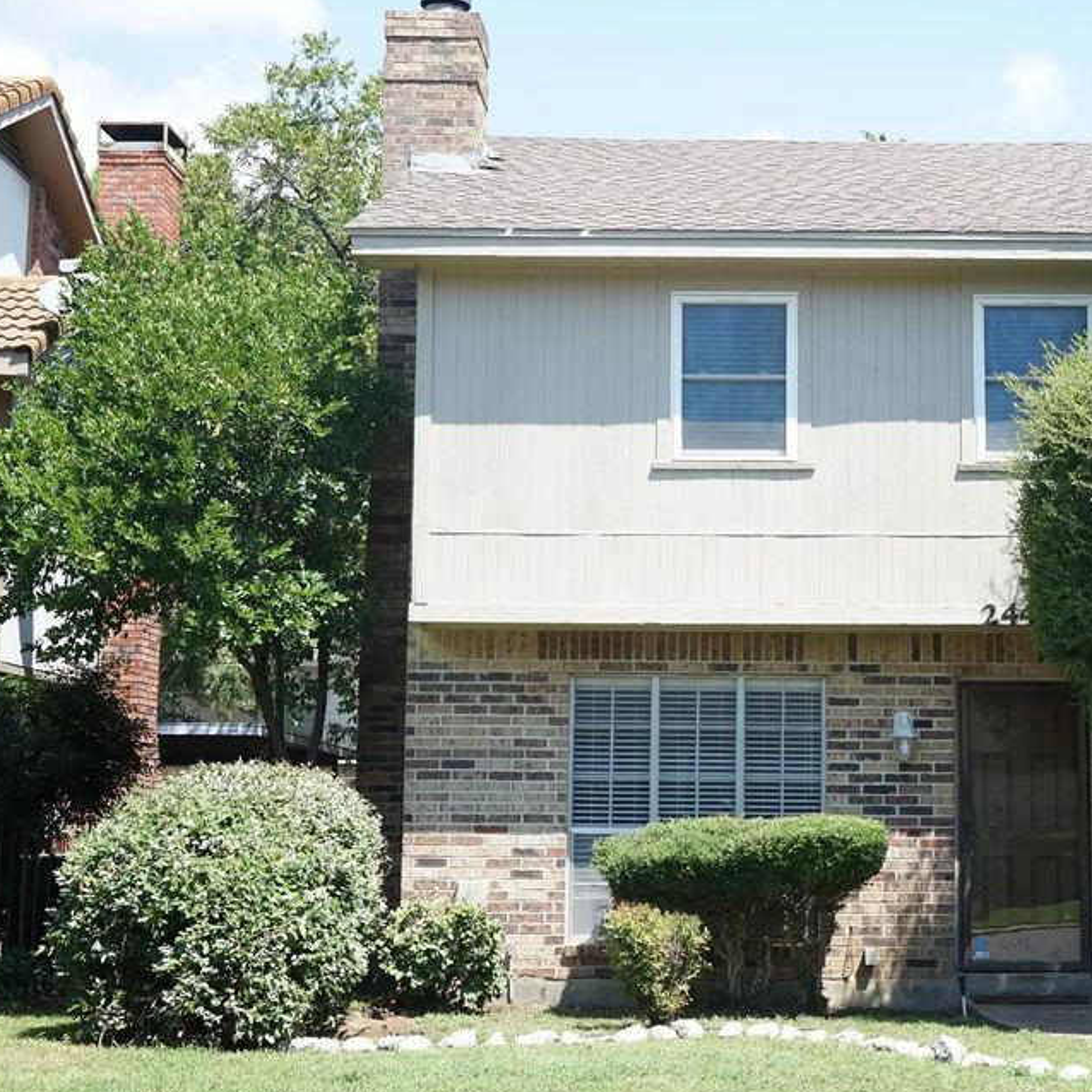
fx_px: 2141
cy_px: 537
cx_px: 798
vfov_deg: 28.6
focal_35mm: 60
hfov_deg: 28.3
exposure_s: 1/160
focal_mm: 44
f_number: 9
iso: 200
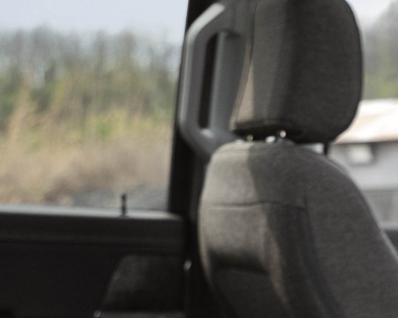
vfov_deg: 13.4
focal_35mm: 112
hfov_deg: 16.8
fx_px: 1319
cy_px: 378
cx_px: 400
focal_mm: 35
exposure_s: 1/15
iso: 100
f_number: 4
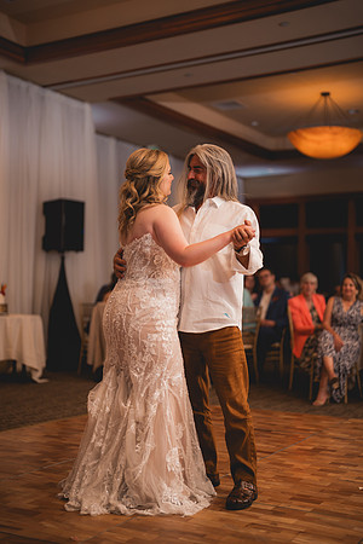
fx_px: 756
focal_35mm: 50
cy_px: 272
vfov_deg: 39.6
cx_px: 182
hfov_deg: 27.0
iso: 125
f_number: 1.2
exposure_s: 1/250
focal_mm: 50
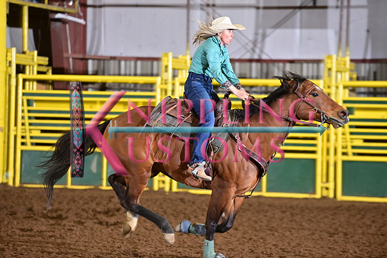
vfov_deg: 7.4
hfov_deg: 11.1
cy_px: 129
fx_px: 1989
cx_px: 194
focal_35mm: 185
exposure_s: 1/200
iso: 1250
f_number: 3.2
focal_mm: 185
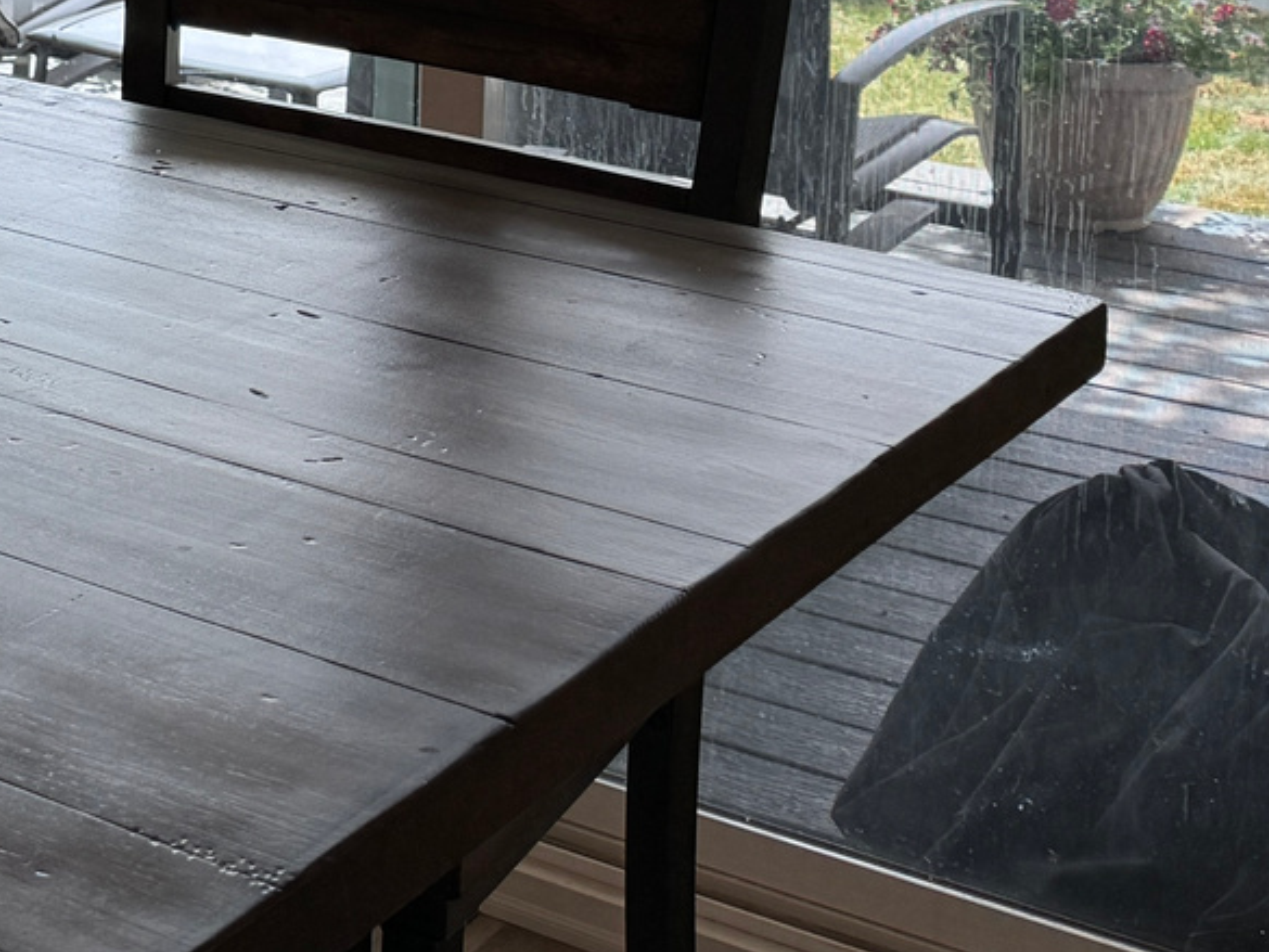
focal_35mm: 84
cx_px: -675
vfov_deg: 16.3
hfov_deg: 19.9
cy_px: -410
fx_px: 3080
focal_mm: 6.76
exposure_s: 1/558
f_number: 1.78
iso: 80
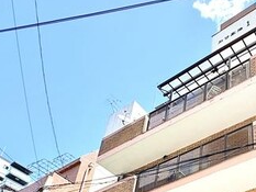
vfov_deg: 28.5
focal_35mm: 43
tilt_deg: +28.5
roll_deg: -2.1
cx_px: 218
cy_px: 239
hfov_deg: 41.2
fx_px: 318
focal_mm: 2.22
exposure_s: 1/314
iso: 64
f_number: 2.2
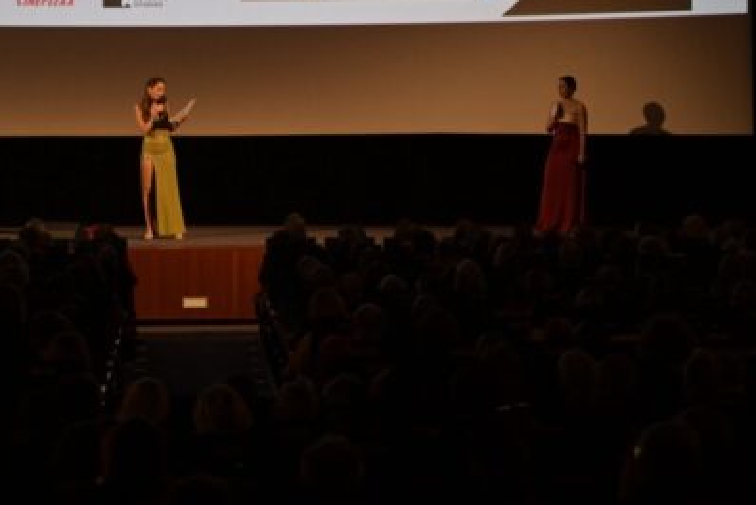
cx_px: 167
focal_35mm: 136
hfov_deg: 15.0
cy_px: 48
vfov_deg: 10.1
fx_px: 2858
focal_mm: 70
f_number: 4
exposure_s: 1/125
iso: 1600
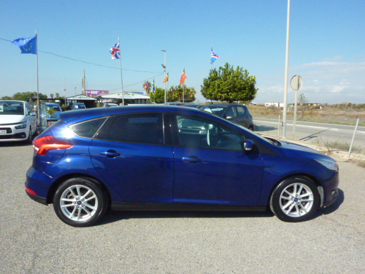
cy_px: 137
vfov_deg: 54.9
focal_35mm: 25
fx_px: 264
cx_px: 182
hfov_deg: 69.4
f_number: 6.3
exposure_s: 1/2000
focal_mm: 4.1
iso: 800
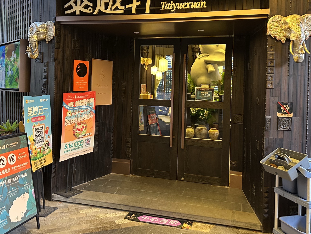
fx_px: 287
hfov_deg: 56.8
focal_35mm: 32
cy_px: 88
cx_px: 161
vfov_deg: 43.8
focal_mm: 6.86
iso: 250
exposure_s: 1/50
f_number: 1.78
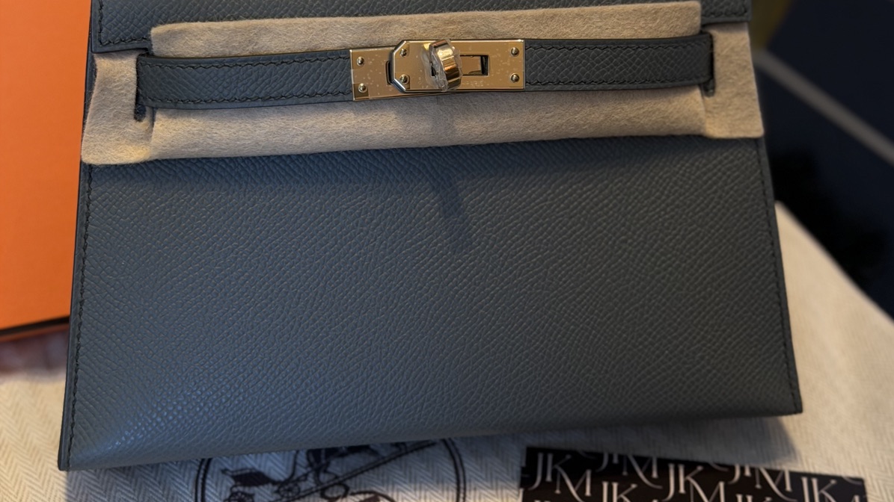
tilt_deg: -32.8
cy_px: 96
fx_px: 1659
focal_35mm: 70
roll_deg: -4.7
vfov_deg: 17.1
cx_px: 448
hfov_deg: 30.2
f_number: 1.78
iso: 64
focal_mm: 6.76
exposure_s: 1/50
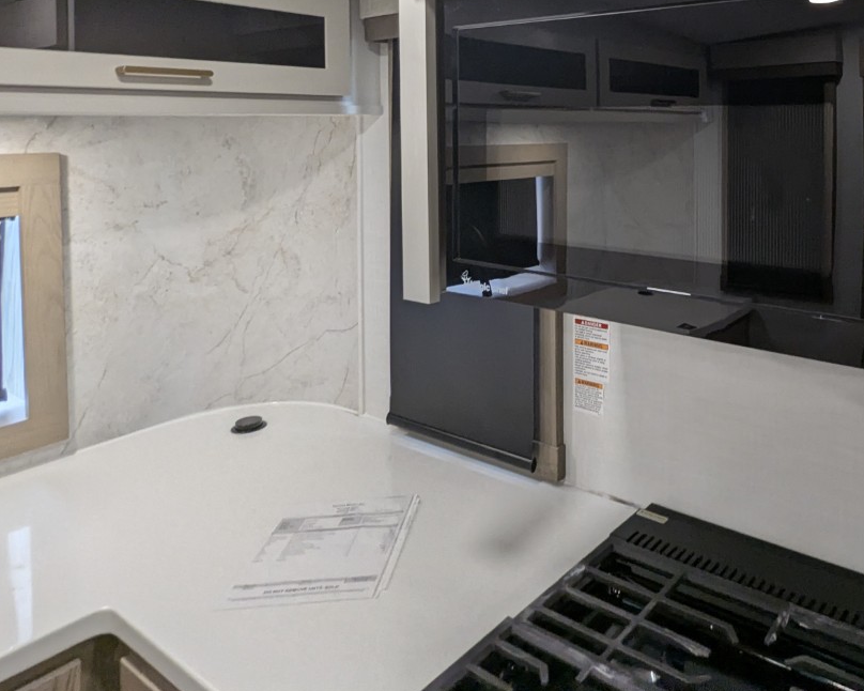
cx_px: 642
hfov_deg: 60.8
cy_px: 145
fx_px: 690
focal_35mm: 27
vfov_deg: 50.2
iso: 120
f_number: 2.2
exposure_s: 1/40
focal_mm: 2.35
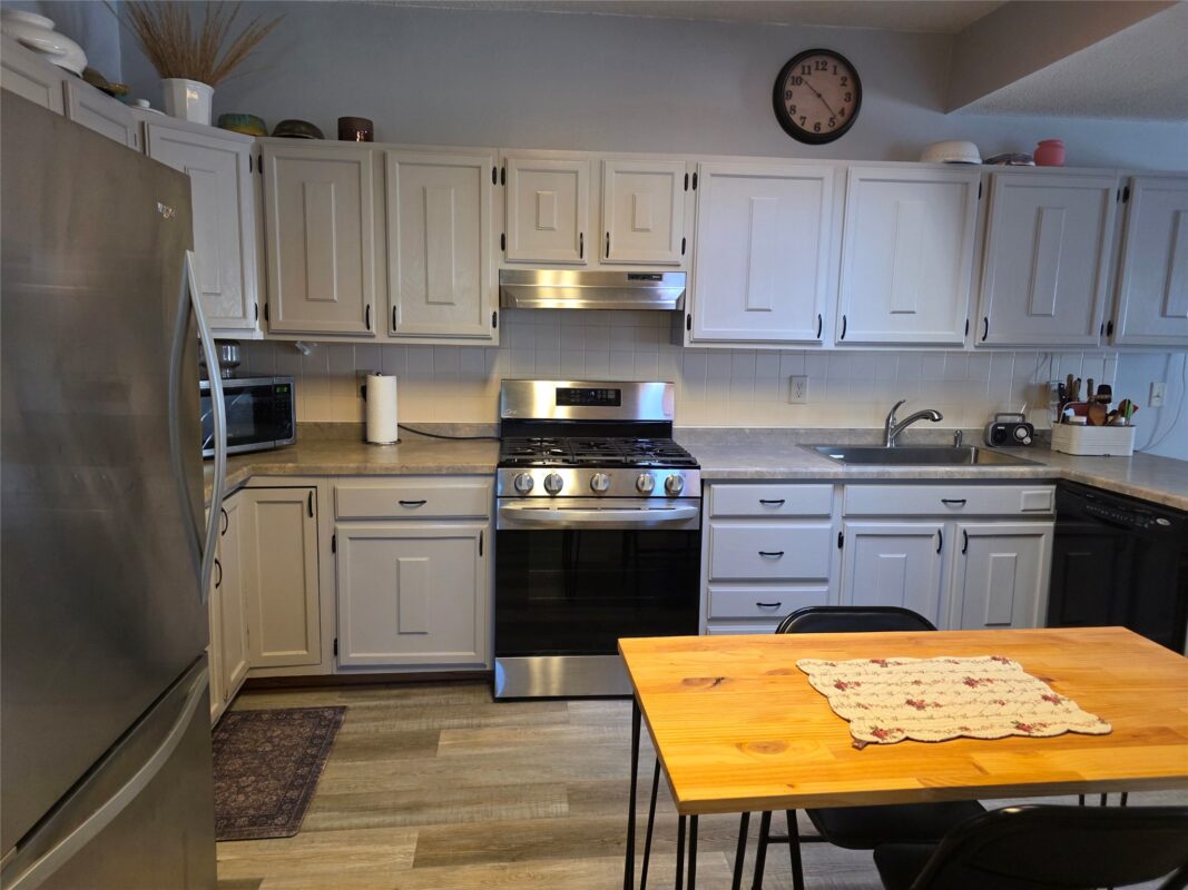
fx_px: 789
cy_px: 445
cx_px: 594
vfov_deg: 58.9
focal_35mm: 23
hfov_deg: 73.9
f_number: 1.7
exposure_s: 1/120
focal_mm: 6.3
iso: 320
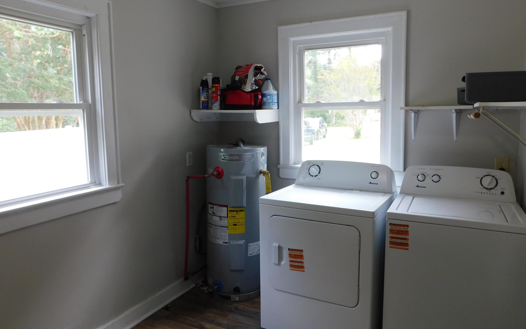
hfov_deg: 70.4
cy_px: 157
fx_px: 373
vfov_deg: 47.6
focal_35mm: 26
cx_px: 266
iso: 125
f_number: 3
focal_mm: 4.1
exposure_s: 1/30
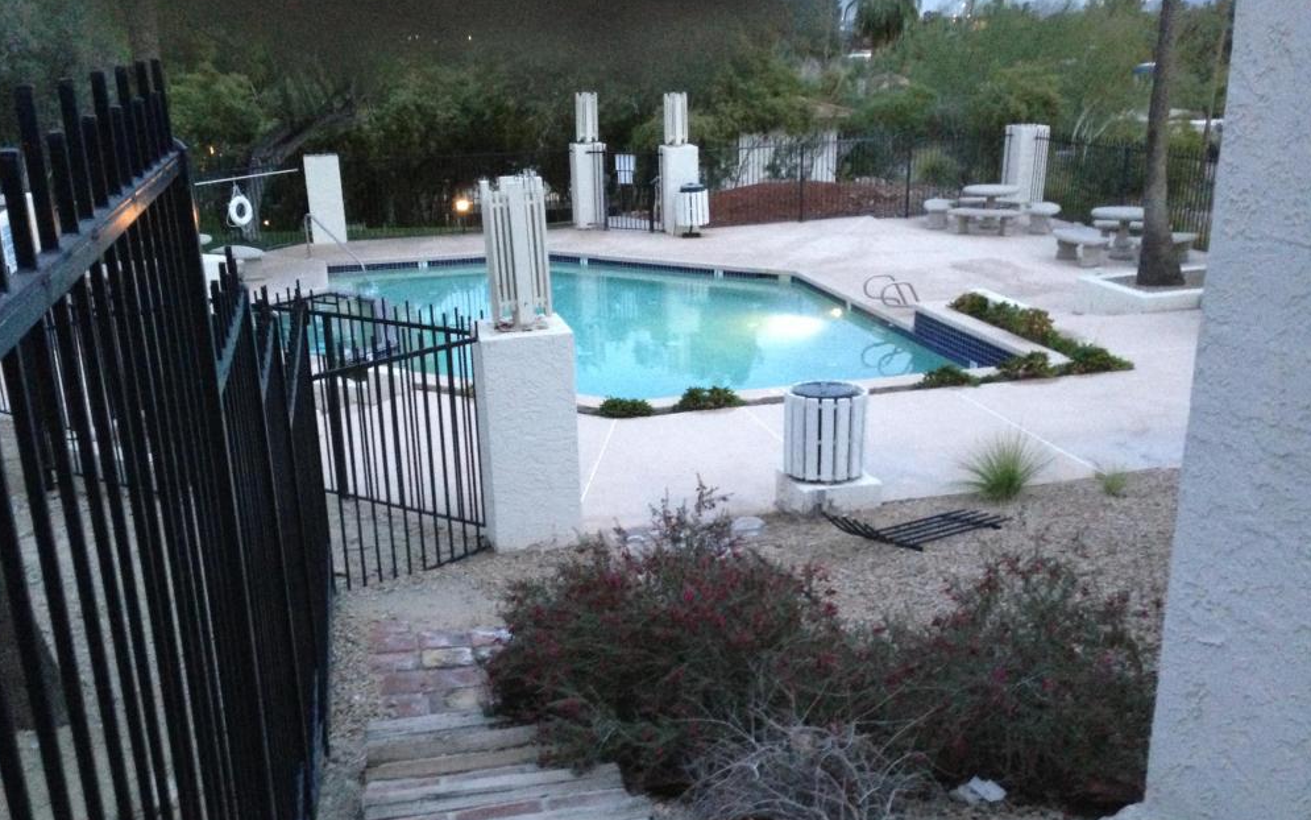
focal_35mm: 36
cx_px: 642
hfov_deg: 54.0
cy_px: 452
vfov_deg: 35.3
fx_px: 1286
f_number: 2.4
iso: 500
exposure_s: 1/15
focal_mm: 4.13
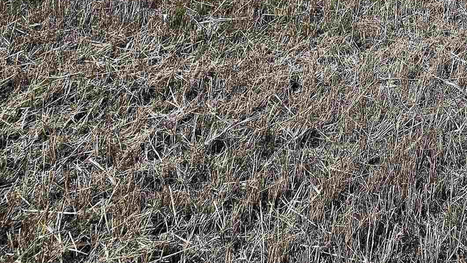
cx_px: 479
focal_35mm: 41
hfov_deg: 42.0
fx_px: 508
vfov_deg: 22.0
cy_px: -168
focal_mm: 2.2
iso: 50
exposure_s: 1/3657
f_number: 2.2
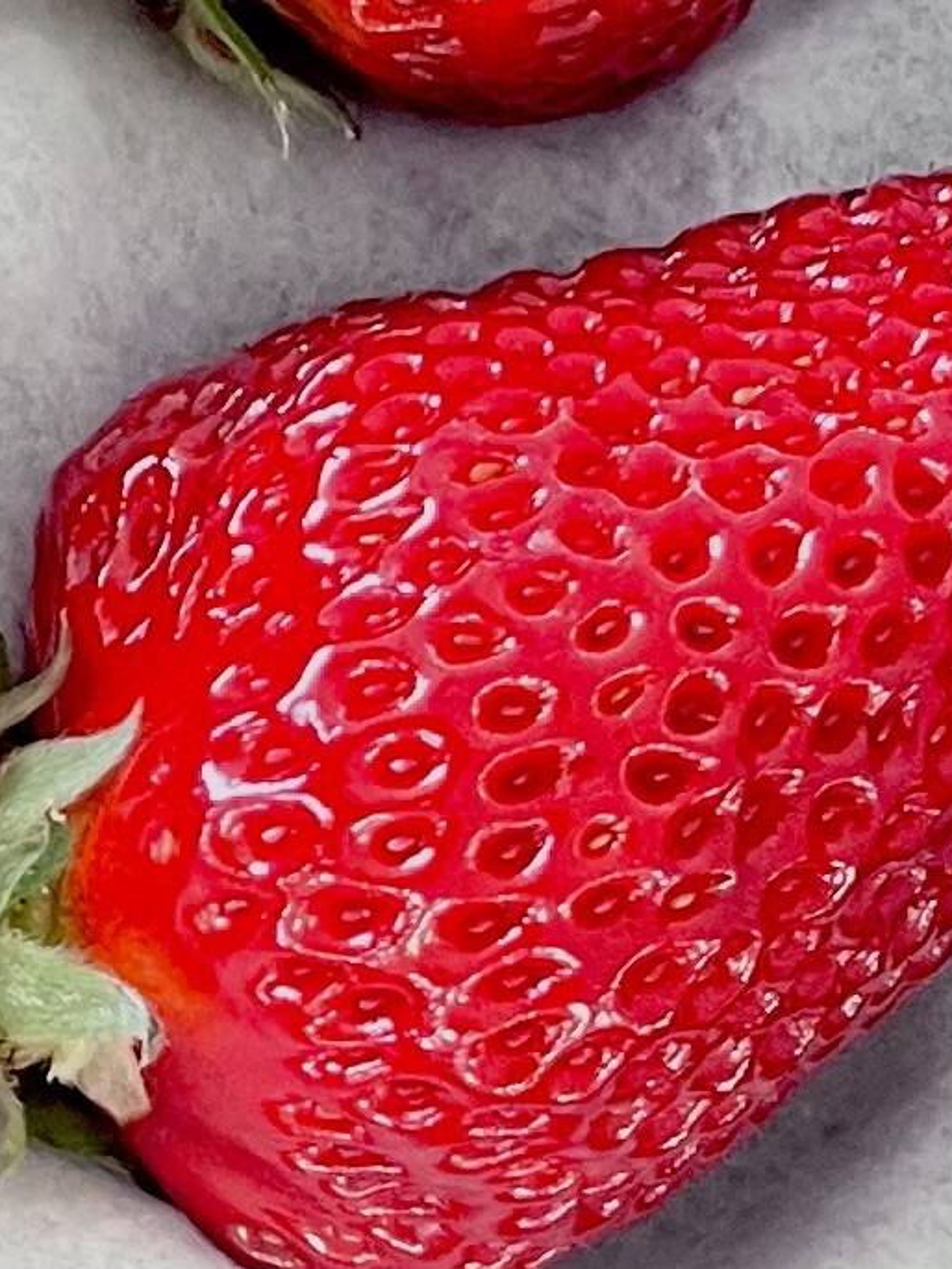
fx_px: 5609
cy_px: 1556
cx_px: -791
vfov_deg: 12.6
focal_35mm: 153
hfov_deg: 9.2
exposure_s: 1/60
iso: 160
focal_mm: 5.1
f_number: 1.6
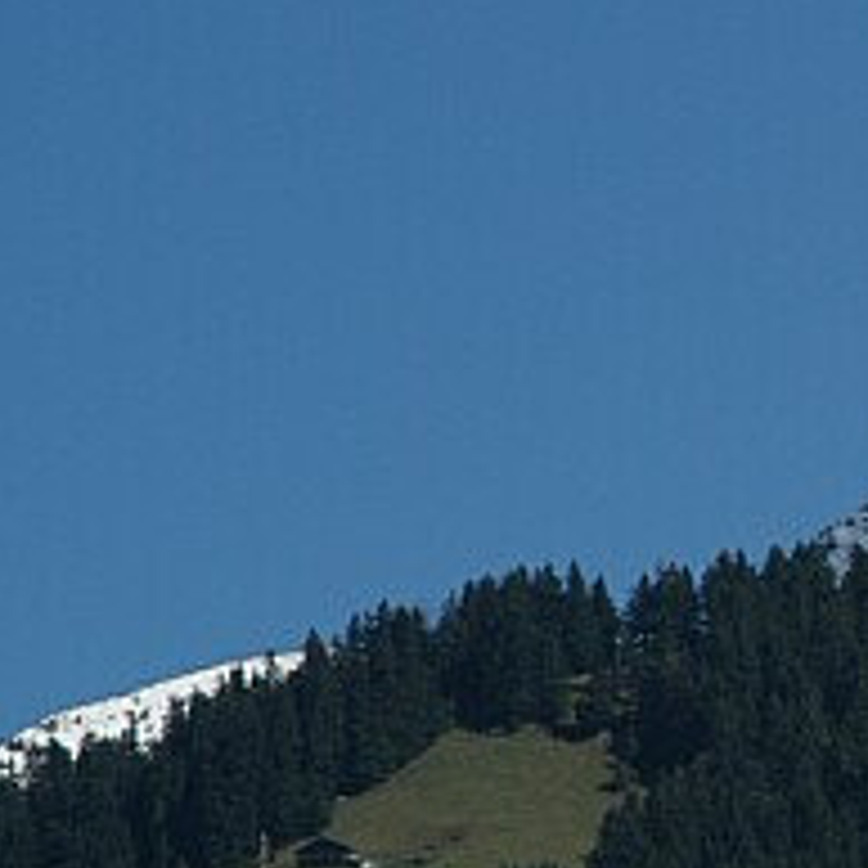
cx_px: 1651
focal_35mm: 449
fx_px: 12731
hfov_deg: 3.9
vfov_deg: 3.9
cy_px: 447
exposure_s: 1/500
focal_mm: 85
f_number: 11
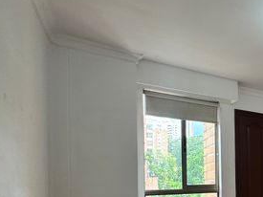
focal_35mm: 34
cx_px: 309
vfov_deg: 38.6
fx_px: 258
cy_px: 181
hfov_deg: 40.0
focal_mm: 2.22
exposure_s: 1/60
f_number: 2.2
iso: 200
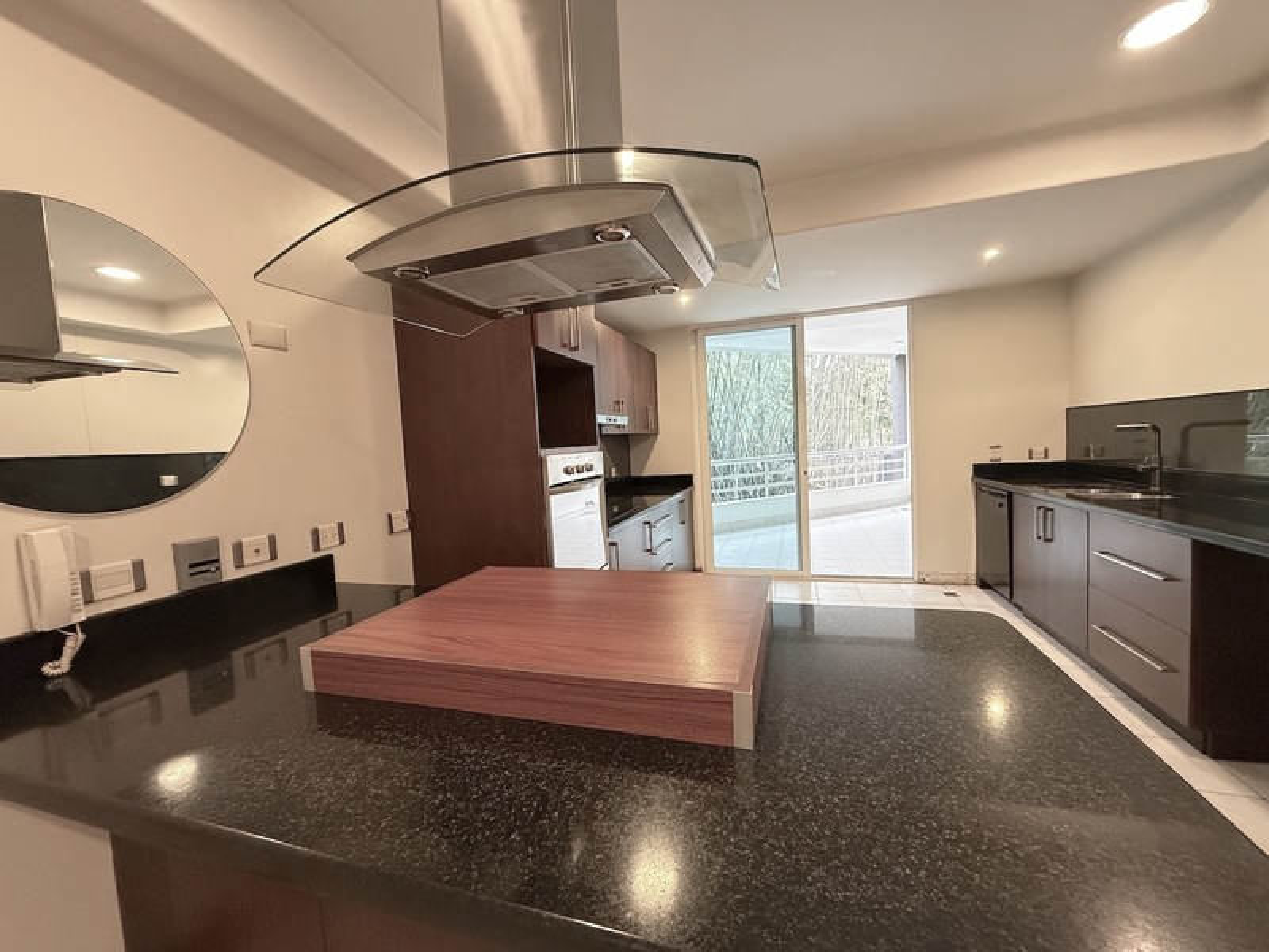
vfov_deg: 85.7
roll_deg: +3.0
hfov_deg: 102.1
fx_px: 513
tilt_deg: -3.9
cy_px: 476
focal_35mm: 14
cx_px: 634
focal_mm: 2.22
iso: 640
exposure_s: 1/60
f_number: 2.2
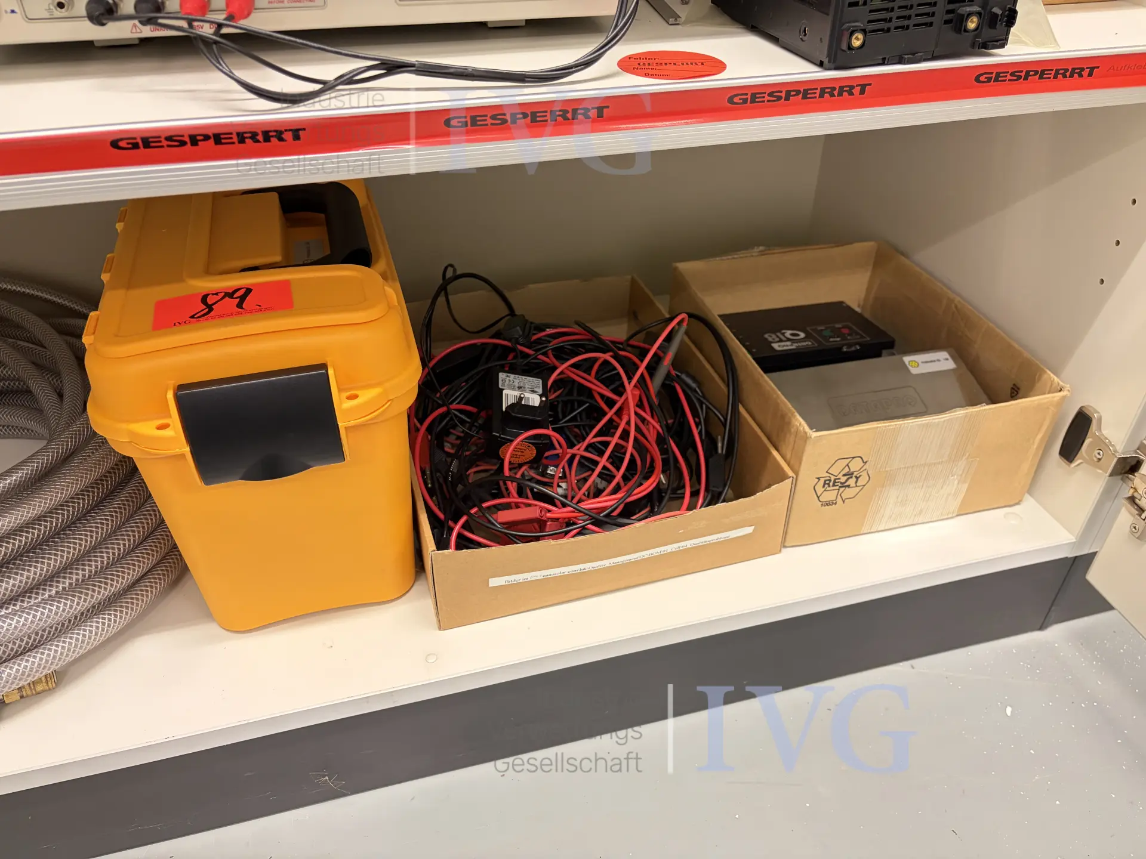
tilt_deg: -36.2
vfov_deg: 53.1
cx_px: 573
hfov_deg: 67.3
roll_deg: +0.3
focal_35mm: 26
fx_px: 861
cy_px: 430
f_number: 1.6
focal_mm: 5.96
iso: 250
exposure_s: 1/50
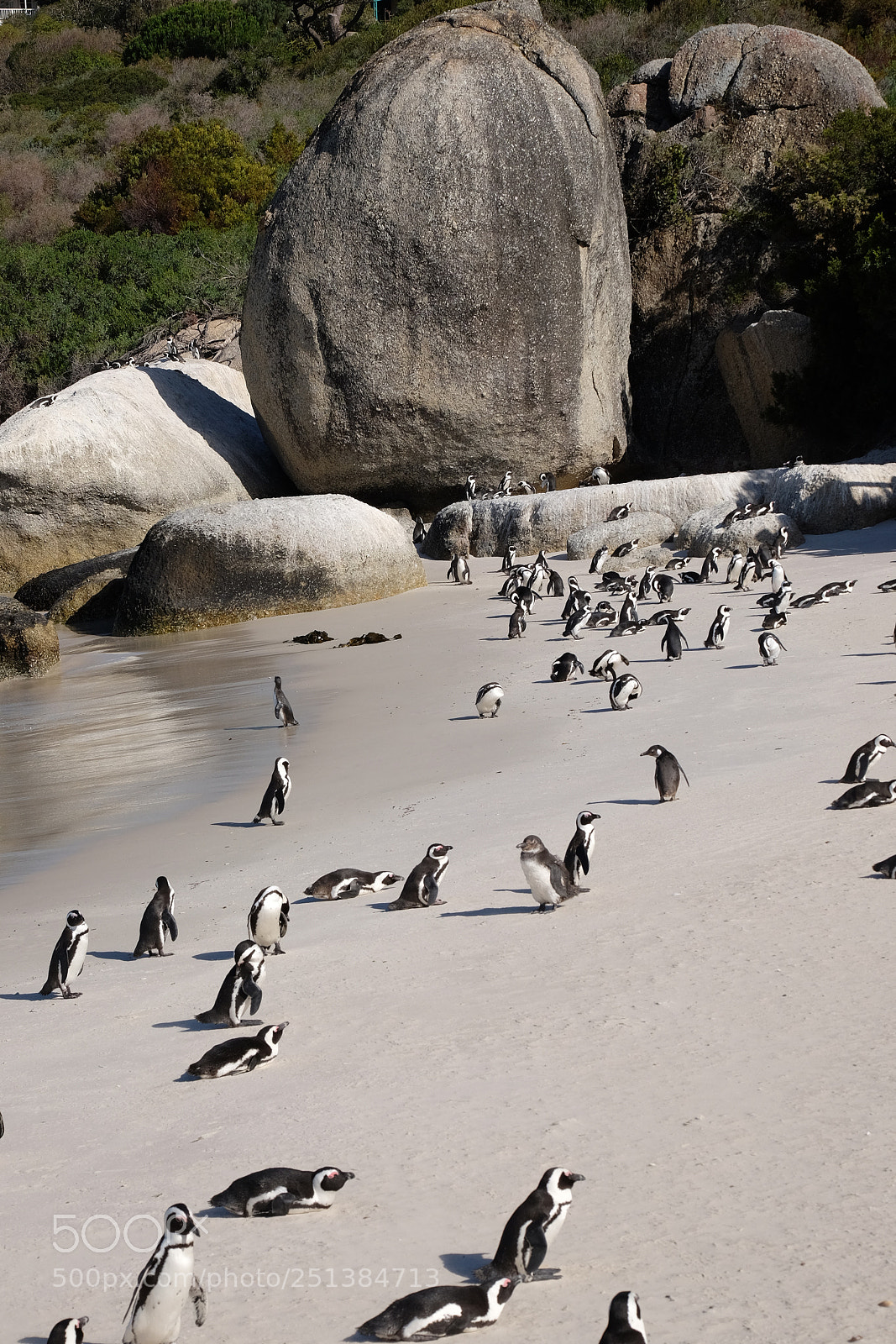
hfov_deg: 16.5
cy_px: 672
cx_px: 448
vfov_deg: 24.5
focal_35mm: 83
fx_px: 3098
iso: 200
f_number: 10
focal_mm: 55
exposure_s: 1/350
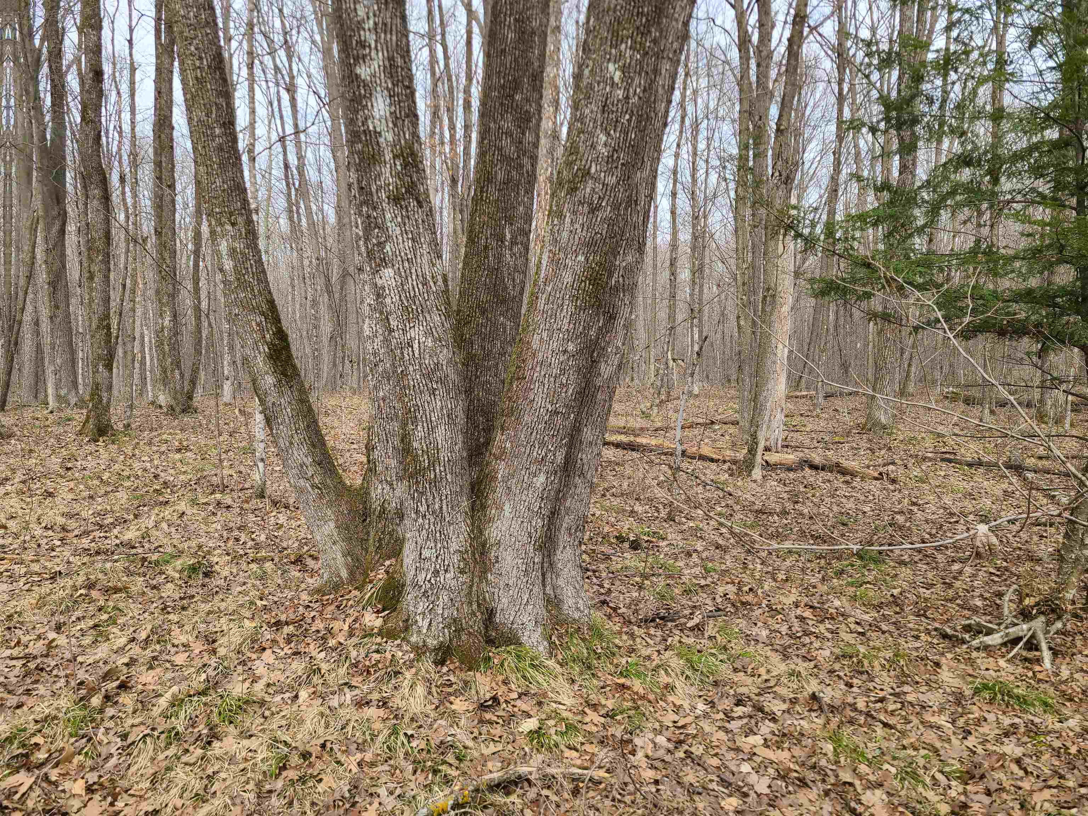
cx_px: 544
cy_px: 408
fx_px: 817
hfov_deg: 67.3
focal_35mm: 26
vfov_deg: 53.1
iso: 40
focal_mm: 5.4
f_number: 1.8
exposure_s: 1/634
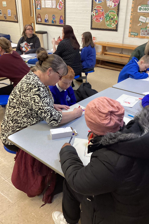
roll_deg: +1.1
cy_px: 111
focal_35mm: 33
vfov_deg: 57.2
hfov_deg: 40.0
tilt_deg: -27.7
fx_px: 205
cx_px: 72
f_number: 2.4
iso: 200
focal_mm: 3.3
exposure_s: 1/50
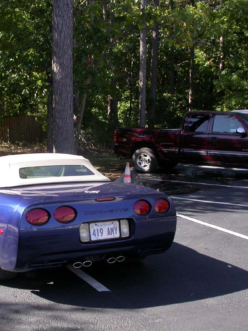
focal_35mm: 51
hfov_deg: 27.9
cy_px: 165
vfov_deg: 37.5
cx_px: 43
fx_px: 487
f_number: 4.7
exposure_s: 1/151
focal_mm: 7.85
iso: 100
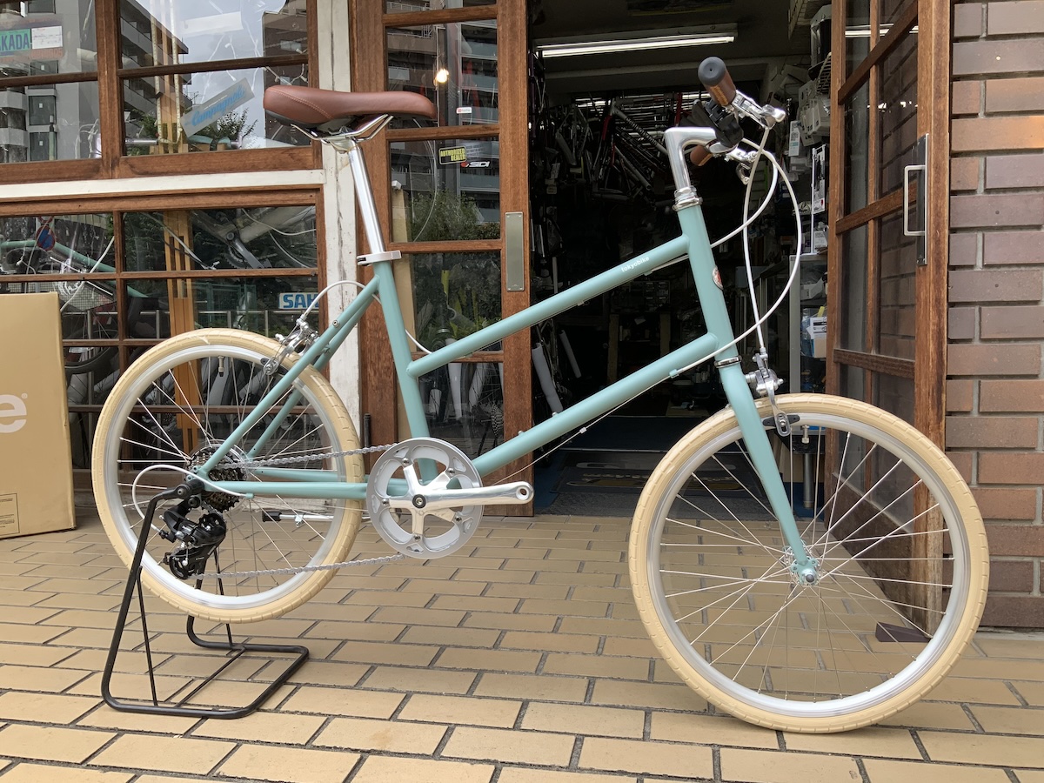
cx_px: 522
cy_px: 392
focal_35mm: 29
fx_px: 875
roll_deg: +0.7
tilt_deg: -5.2
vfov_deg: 48.2
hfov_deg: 61.7
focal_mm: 3
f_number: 1.8
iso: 16
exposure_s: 1/260
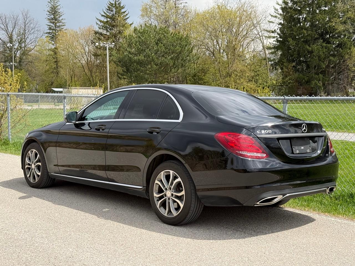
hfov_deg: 39.7
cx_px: 178
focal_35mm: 48
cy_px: 133
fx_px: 492
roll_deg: -1.3
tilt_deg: -3.6
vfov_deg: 30.3
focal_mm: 6.76
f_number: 1.78
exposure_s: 1/2494
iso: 64
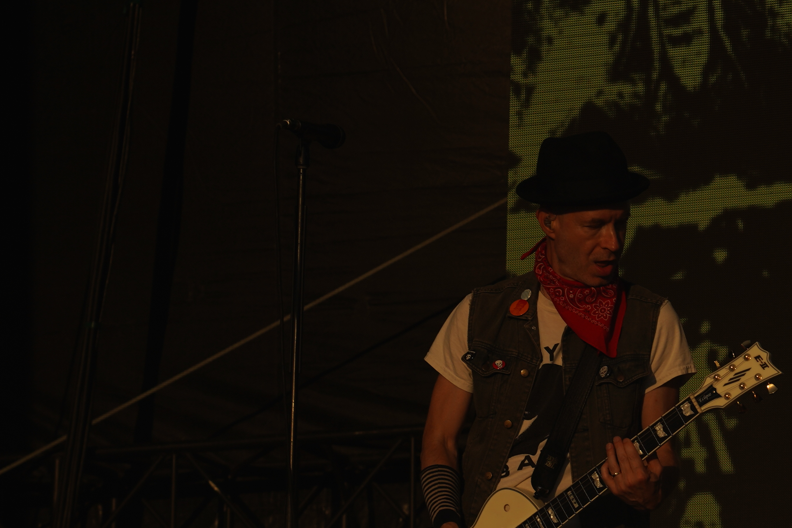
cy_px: 413
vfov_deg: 5.9
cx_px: 754
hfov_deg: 8.8
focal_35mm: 232
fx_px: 5103
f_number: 8
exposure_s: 1/1000
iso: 100
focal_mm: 105
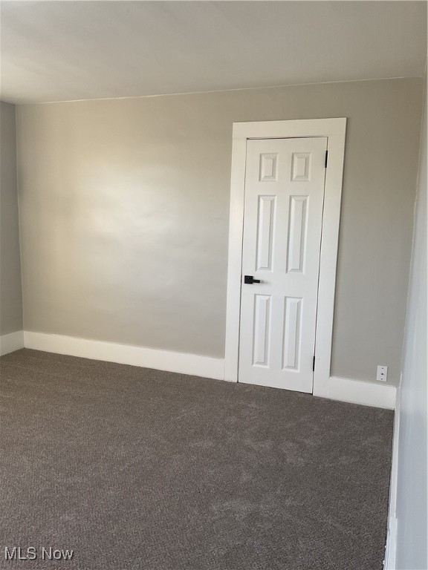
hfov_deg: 48.2
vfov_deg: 61.7
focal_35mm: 29
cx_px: 214
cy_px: 285
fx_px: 478
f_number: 1.8
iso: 50
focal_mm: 3
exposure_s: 1/60
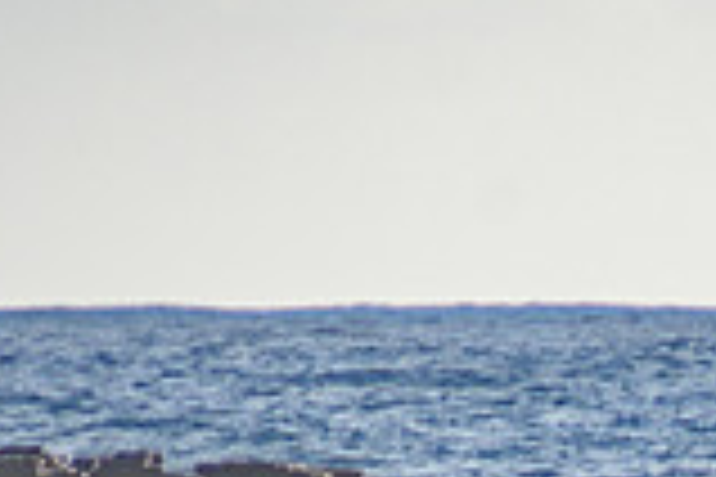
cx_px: 734
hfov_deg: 0.9
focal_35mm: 2188
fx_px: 43513
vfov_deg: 0.6
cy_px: 808
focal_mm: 400
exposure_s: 1/2000
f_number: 5.6
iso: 280
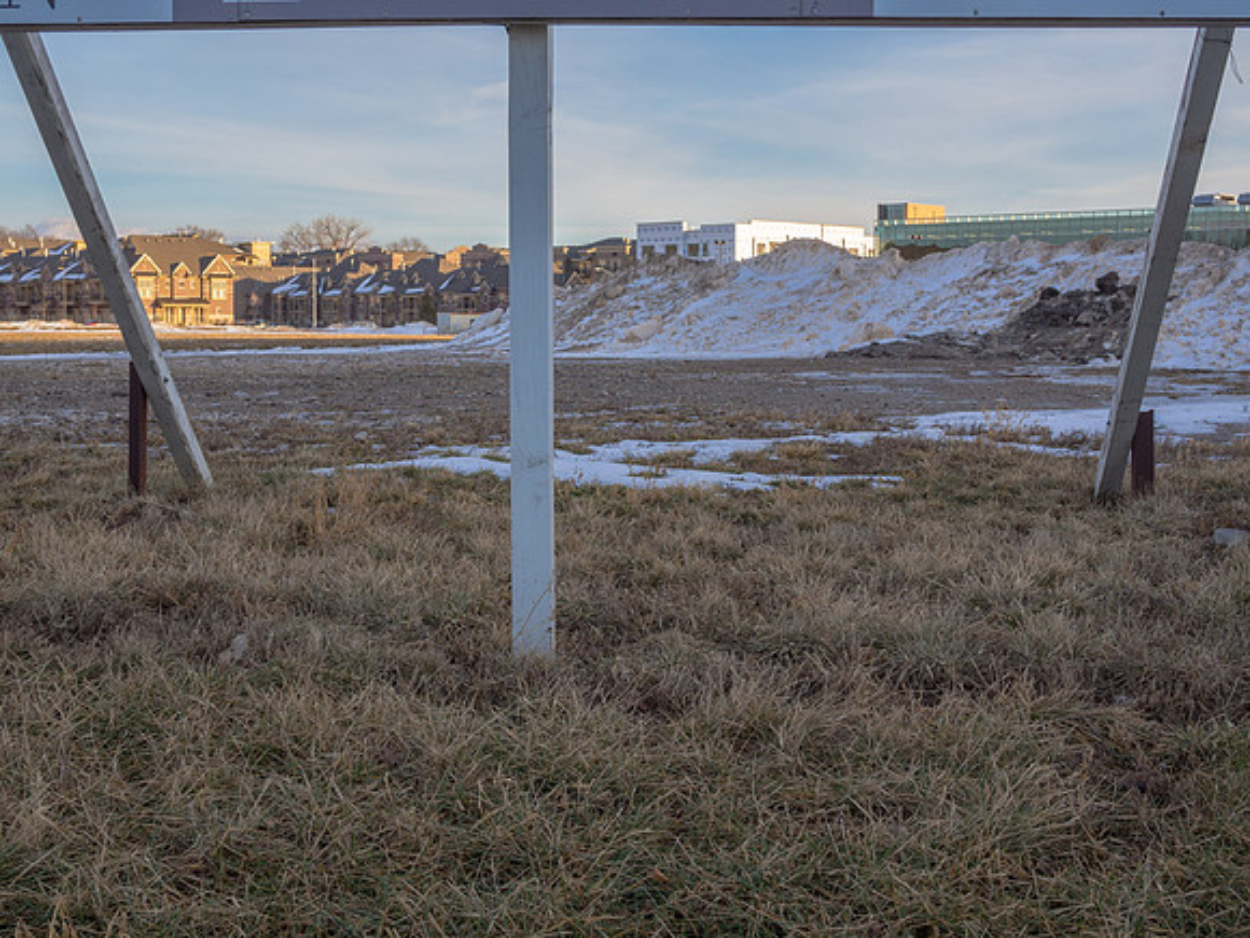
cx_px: 612
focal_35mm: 51
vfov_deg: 28.3
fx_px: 1856
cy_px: 463
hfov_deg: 37.2
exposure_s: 1/100
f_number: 8
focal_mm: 25
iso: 200
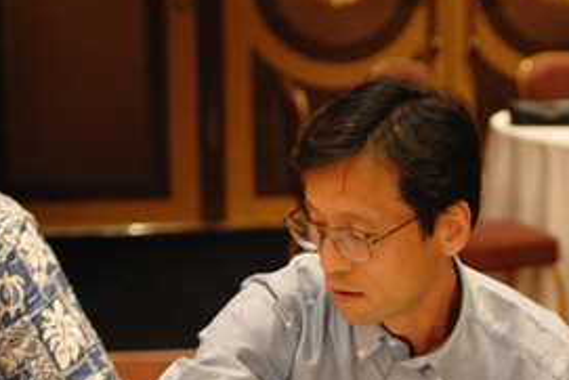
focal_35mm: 118
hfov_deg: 17.1
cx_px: 519
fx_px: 1866
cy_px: 370
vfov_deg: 11.5
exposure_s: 1/125
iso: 5000
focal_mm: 50
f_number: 2.8
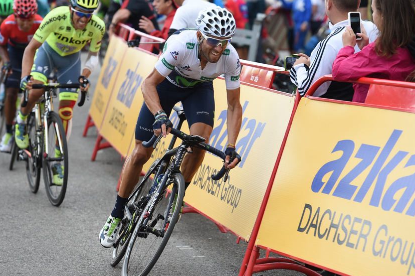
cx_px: 201
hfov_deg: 10.1
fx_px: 2339
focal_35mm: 203
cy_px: 138
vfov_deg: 6.8
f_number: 5
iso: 1000
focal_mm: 165
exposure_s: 1/800
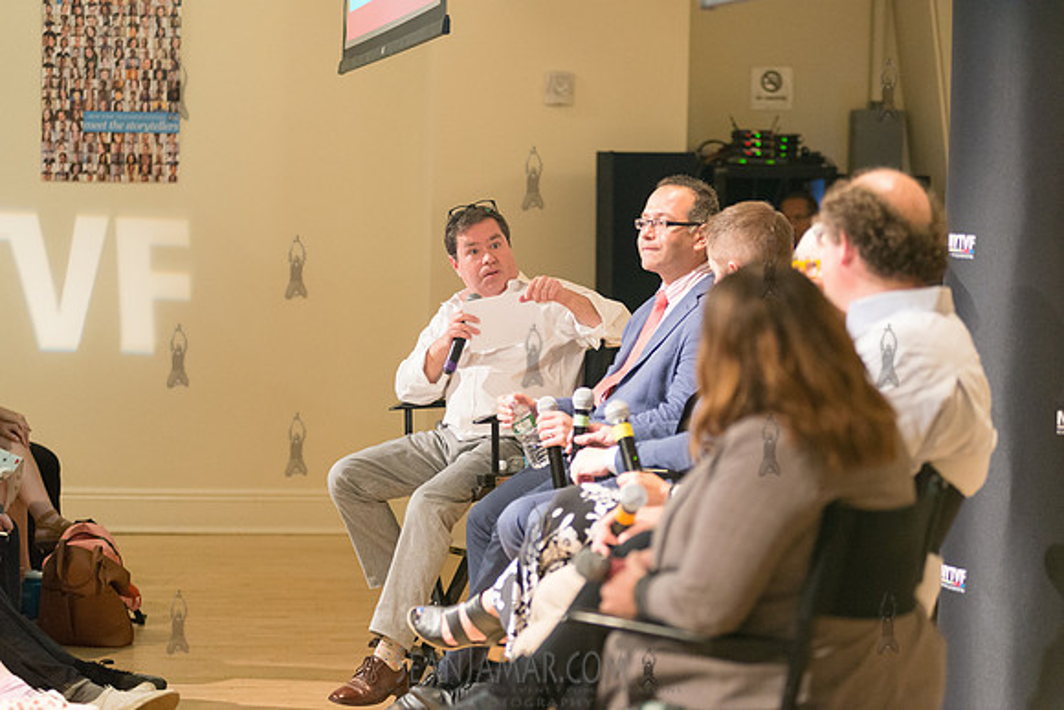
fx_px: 2956
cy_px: 355
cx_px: 532
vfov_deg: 13.7
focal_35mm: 100
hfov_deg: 20.4
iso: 4000
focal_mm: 100
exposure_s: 1/200
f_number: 2.8
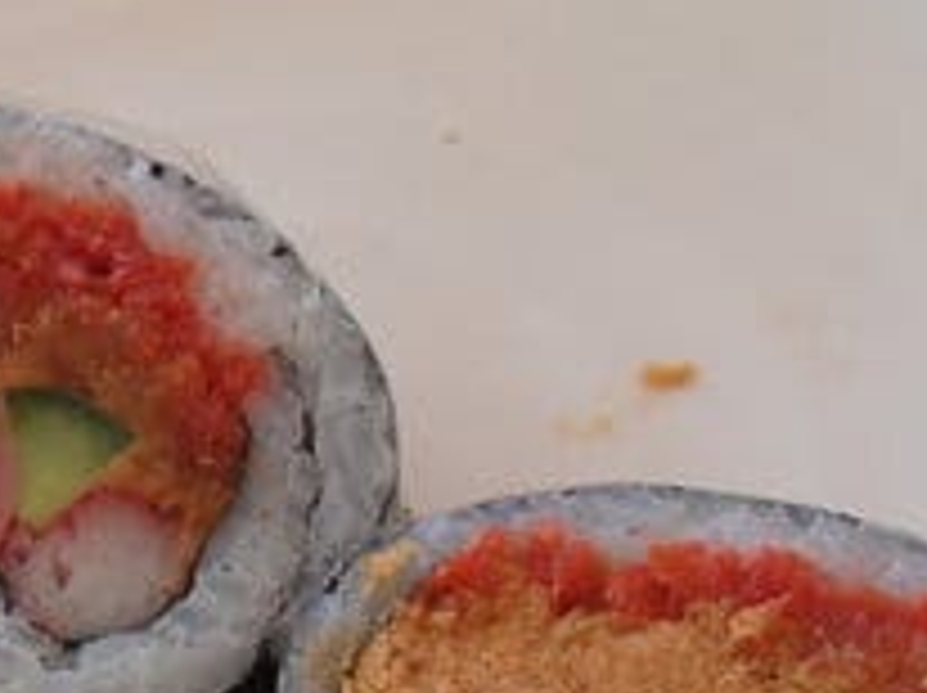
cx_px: 189
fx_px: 2274
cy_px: 772
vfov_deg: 16.8
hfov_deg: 22.7
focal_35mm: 85
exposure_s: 1/30
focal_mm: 6.2
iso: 200
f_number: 2.8
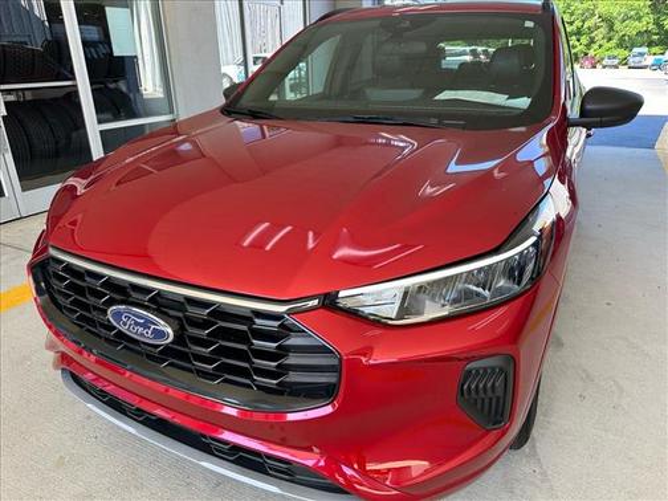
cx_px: 334
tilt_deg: -23.0
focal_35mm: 24
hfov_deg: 71.6
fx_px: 463
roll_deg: +1.1
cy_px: 250
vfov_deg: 56.8
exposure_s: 1/202
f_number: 1.78
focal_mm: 6.86
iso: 64
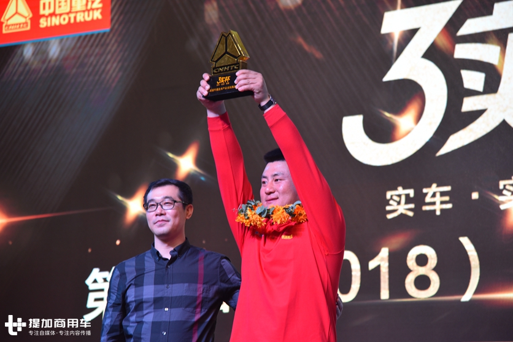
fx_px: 1710
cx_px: 256
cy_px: 171
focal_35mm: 120
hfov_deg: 17.1
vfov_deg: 11.4
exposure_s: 1/60
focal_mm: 120
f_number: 4
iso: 500
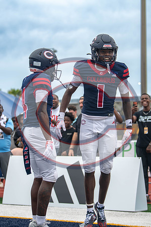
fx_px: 677
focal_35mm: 108
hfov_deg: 12.7
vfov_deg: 19.0
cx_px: 67
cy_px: 111
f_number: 2.8
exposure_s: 1/1000
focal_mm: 70
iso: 64
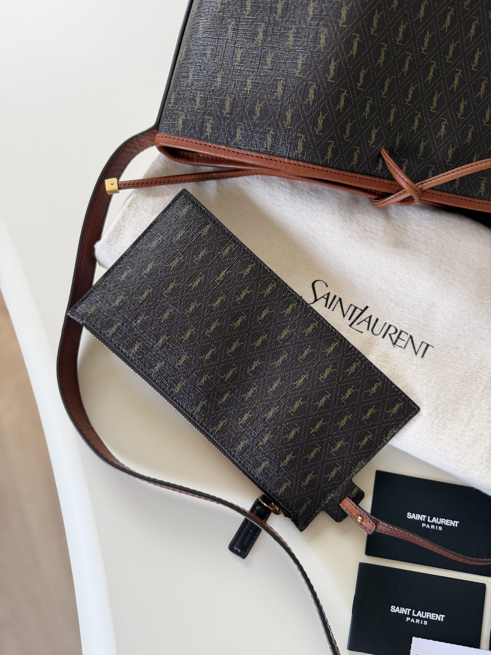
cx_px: 246
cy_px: 328
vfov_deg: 71.6
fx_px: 454
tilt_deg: -79.1
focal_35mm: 24
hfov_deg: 56.8
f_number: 1.78
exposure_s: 1/121
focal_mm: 6.76
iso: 160
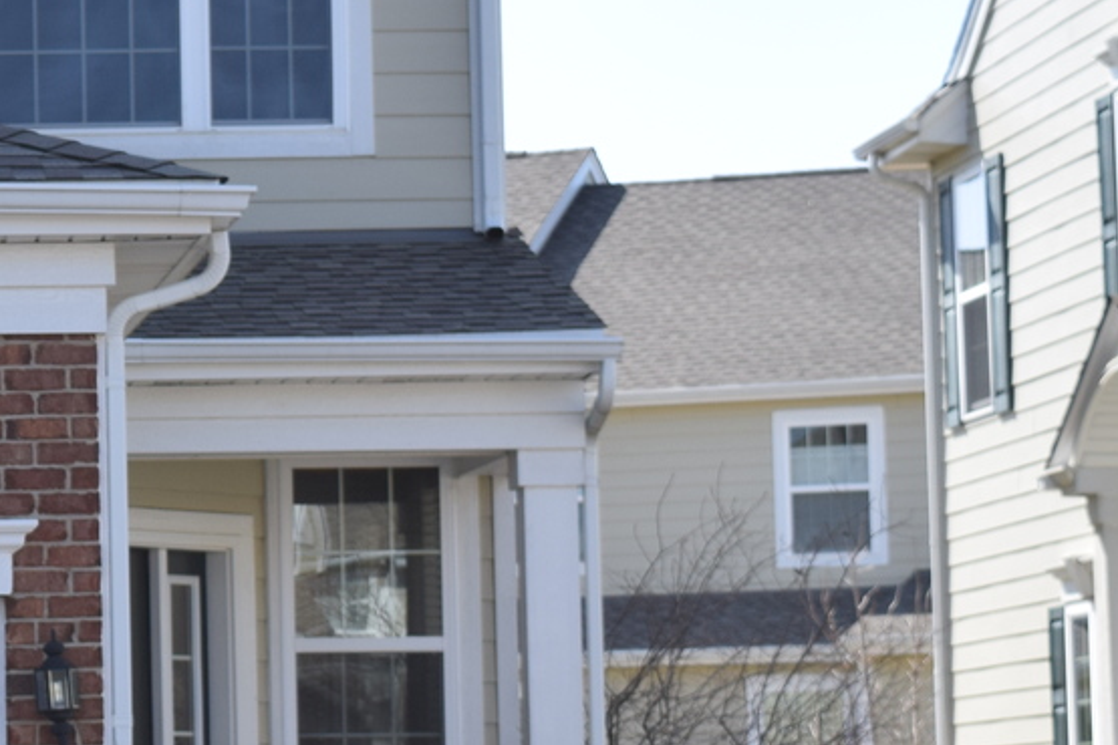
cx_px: -465
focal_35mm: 175
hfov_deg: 11.3
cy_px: 338
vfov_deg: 7.8
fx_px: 5434
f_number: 9
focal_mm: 40
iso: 200
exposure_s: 1/320
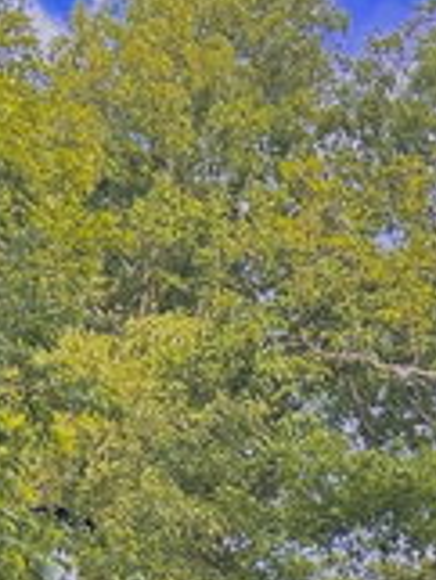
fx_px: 1845
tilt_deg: +3.7
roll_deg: -0.2
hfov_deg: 13.4
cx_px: 306
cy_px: 1162
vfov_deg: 14.7
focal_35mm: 110
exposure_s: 1/346
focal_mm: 5.7
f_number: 1.5
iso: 50
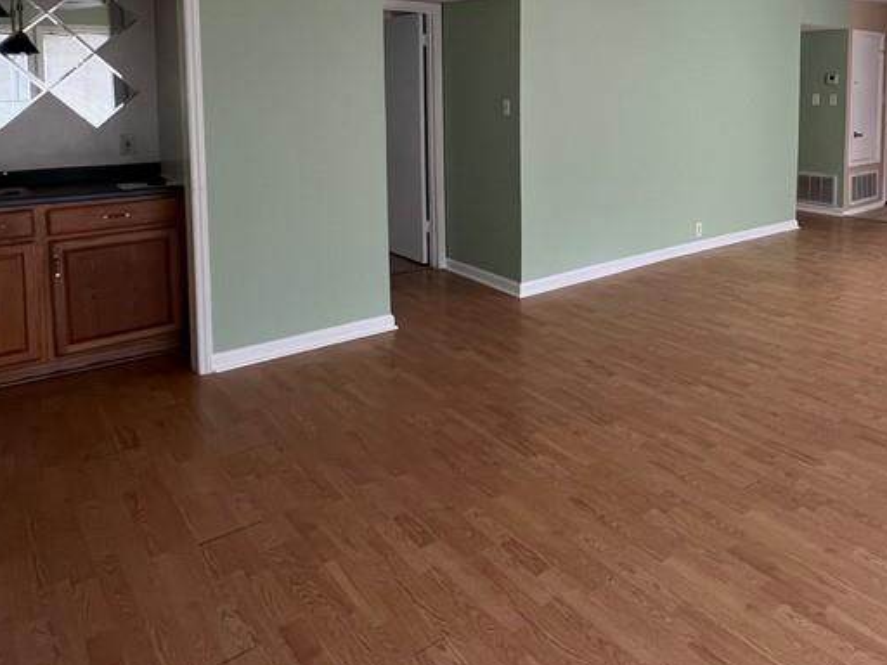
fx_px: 666
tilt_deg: -4.3
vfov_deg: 50.0
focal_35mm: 26
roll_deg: -0.5
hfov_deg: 64.8
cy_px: 135
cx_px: 618
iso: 160
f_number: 1.8
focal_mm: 1.57
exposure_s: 1/120
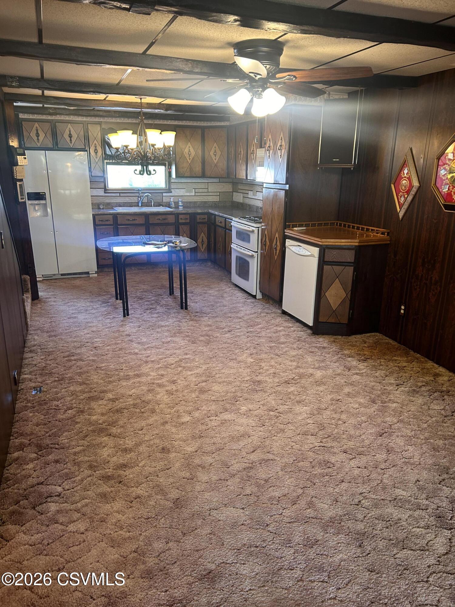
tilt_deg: -17.5
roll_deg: -1.5
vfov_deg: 67.3
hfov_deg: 53.1
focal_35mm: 26
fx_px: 456
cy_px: 304
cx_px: 228
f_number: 1.5
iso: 160
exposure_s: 1/60
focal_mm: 5.7
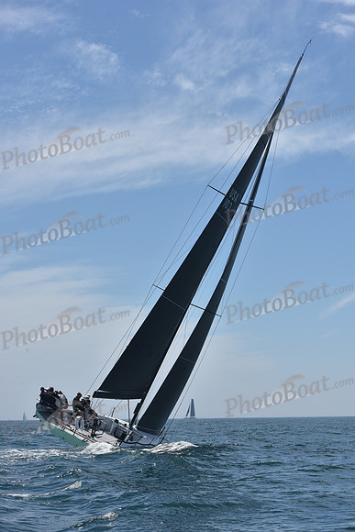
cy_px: 266
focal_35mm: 70
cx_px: 178
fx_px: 1035
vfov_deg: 28.8
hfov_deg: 19.5
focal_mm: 70
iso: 250
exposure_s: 1/800
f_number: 11
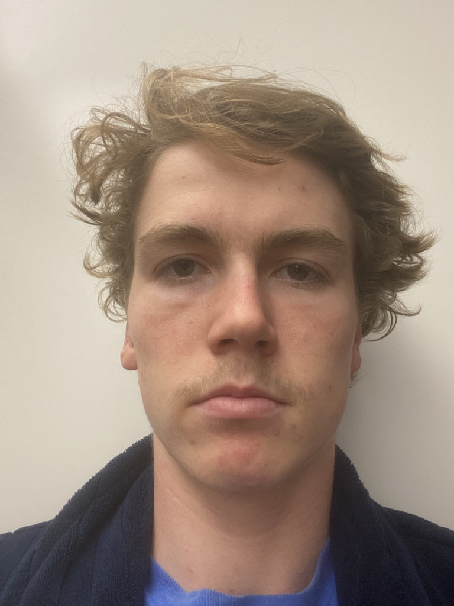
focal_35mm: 30
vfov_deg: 60.0
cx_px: 227
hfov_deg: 46.8
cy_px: 303
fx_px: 525
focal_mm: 2.71
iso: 320
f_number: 2.2
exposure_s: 1/50
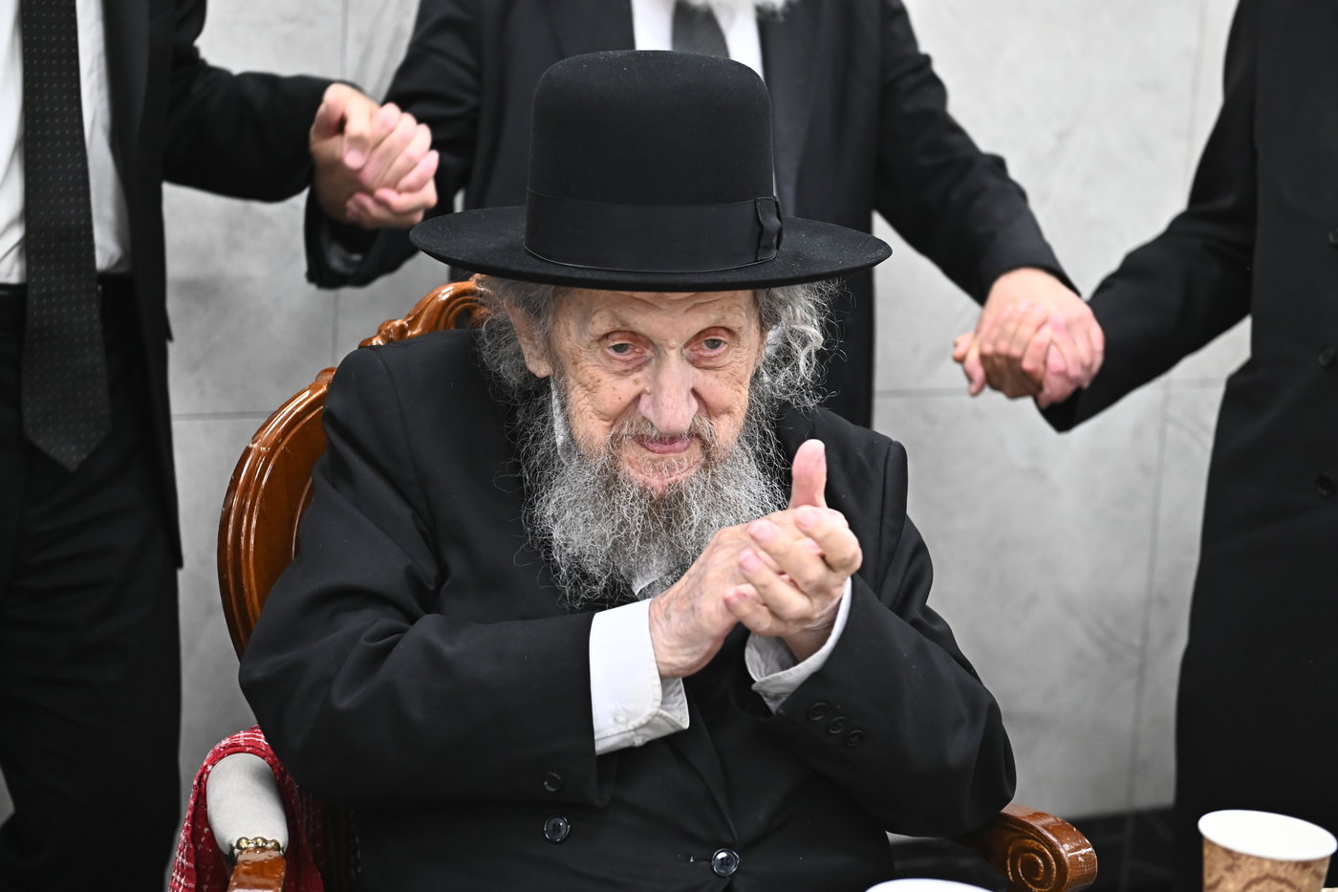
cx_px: 669
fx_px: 2601
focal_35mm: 70
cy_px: 446
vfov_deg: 19.5
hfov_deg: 28.8
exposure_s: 1/200
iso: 2500
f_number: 4
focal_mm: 70
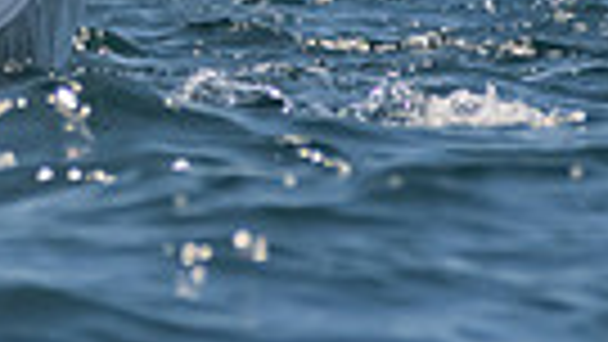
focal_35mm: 1741
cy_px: -511
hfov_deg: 1.2
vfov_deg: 0.7
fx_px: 28073
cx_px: -390
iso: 640
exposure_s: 1/1000
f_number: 14
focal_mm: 240
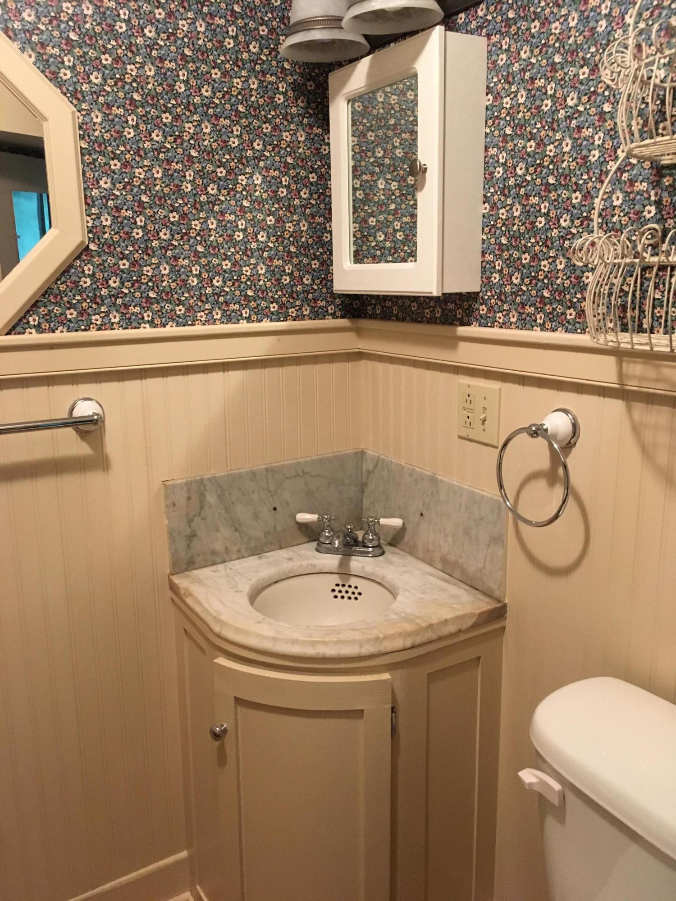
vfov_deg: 61.7
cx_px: 338
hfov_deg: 48.2
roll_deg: +0.9
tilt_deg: -13.1
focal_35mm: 29
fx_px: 755
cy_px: 450
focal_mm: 4.15
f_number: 2.2
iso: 200
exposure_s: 1/20
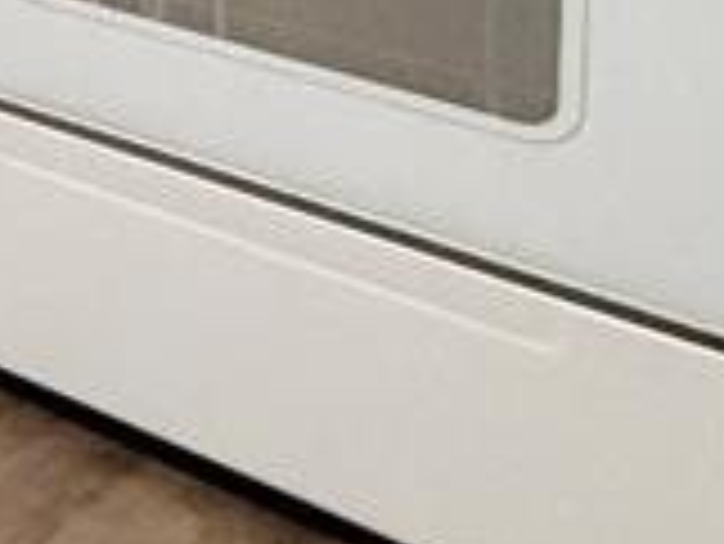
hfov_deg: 12.4
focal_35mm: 89
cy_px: -661
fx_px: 1863
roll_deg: +0.0
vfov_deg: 13.4
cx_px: -1313
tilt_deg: -0.6
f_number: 2.2
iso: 400
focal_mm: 2.22
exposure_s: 1/60
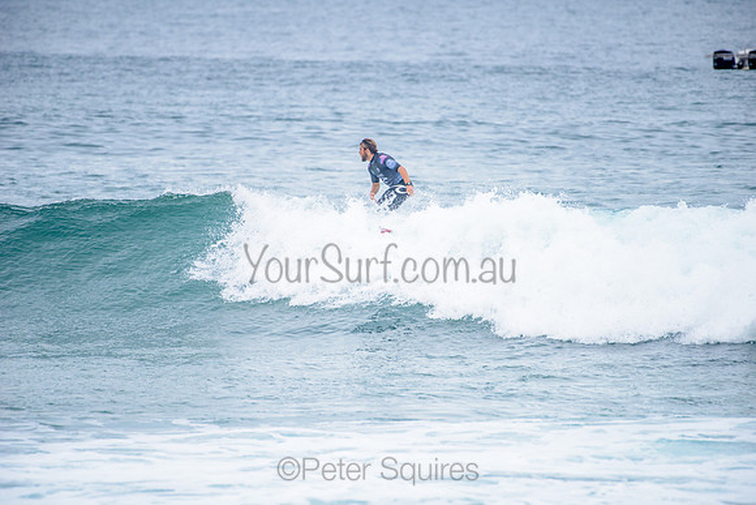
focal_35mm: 500
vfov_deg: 2.8
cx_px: 378
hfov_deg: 4.1
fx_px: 10502
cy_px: 252
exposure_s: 1/2000
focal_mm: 500
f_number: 5.6
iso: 400
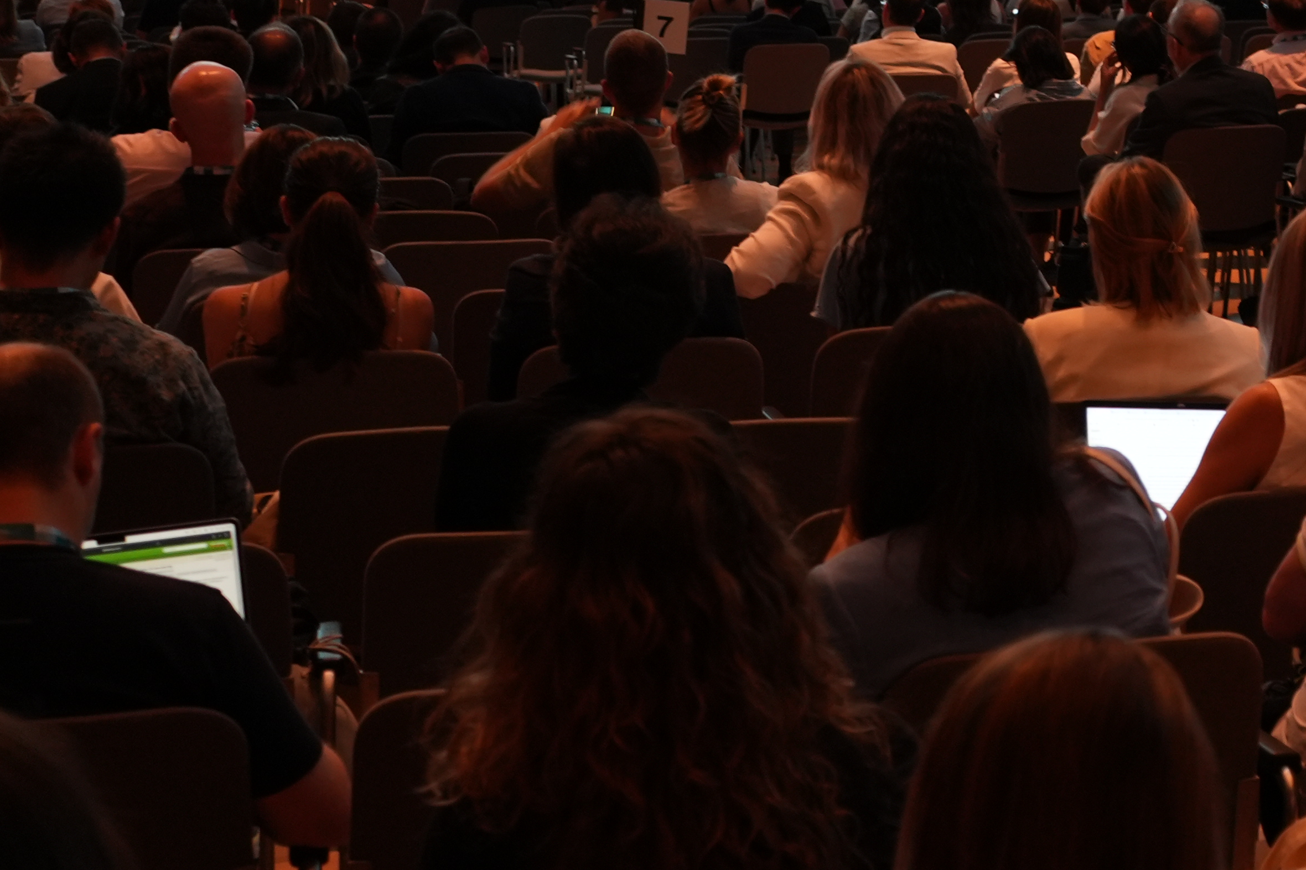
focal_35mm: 98
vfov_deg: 13.7
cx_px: 1475
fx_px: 3555
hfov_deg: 19.8
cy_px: -56
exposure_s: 1/40
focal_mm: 33
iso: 1250
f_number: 4
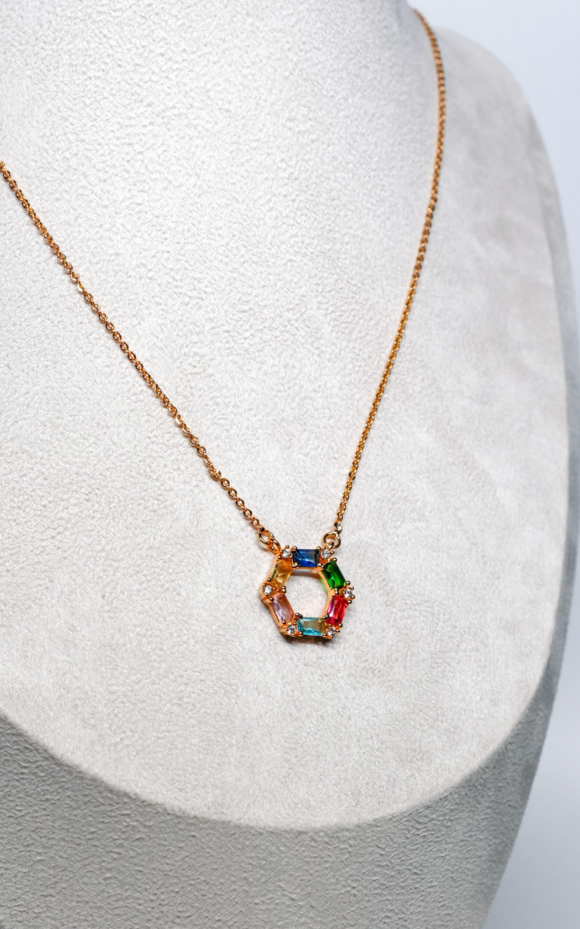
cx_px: 296
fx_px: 1366
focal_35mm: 54
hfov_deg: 24.0
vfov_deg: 37.5
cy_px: 465
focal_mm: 35
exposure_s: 1/320
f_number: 7.1
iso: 800
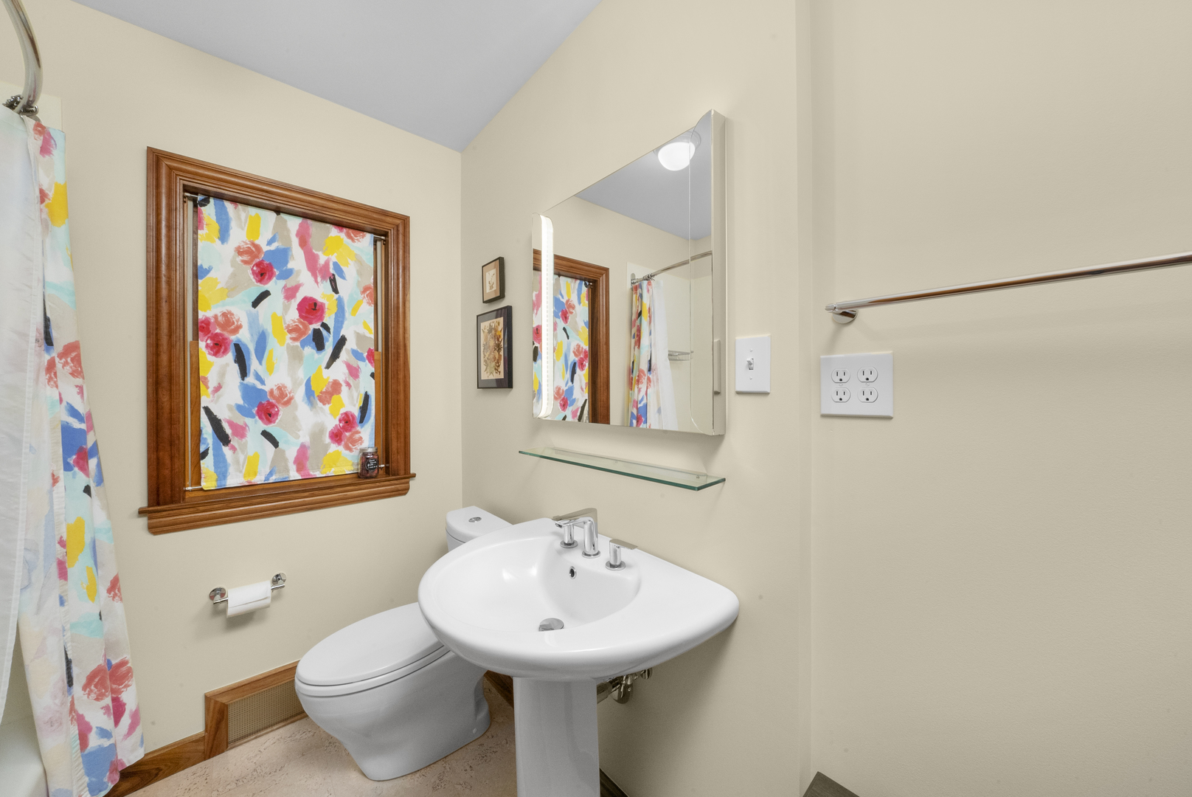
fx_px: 398
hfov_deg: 112.6
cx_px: 596
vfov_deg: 90.1
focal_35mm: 12
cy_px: 398
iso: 640
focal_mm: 12
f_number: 11
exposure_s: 1/2
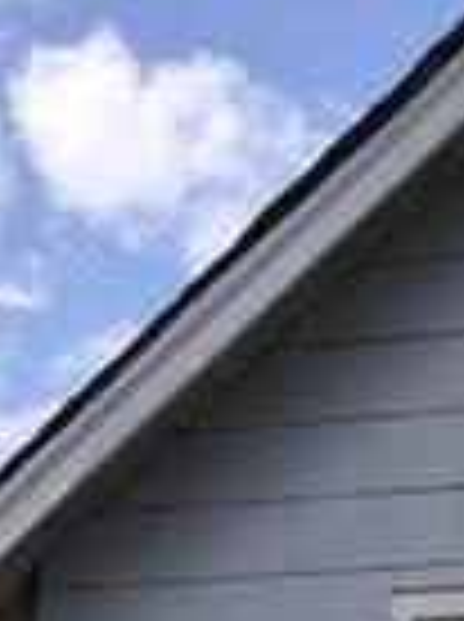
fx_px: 2600
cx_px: 933
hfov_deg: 9.5
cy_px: 1652
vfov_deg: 10.8
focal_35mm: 145
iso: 49
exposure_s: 1/1980
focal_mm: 4.67
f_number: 2
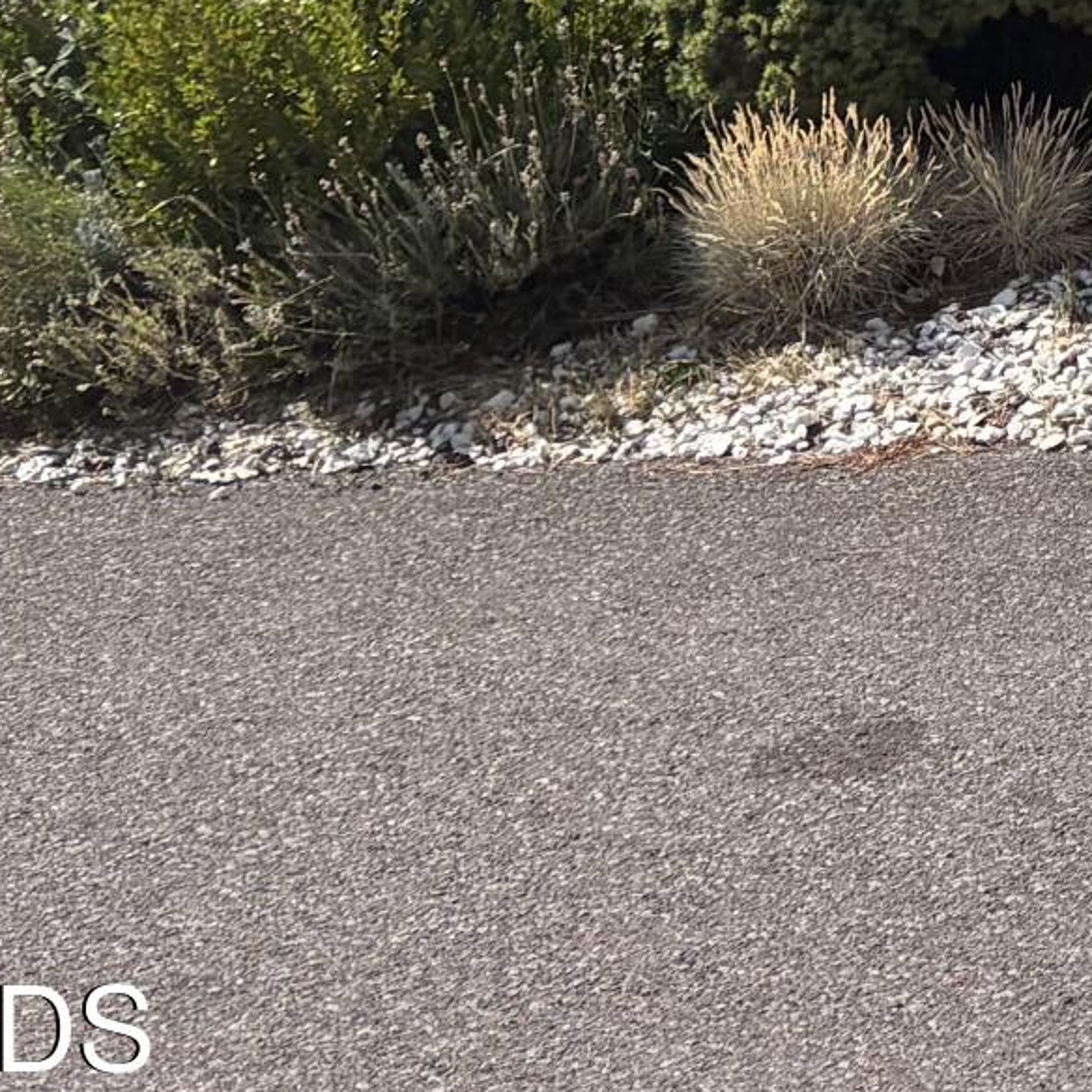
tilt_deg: +1.4
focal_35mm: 118
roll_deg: -0.5
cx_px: 2694
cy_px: -881
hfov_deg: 11.8
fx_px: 4211
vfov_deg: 13.3
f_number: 1.6
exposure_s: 1/3623
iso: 50
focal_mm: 5.96
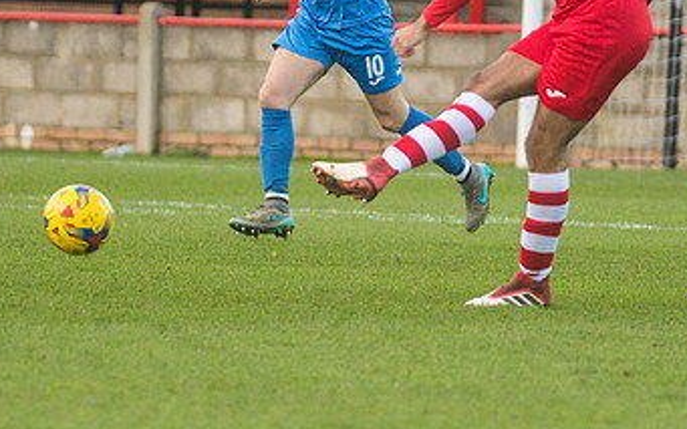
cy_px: 32
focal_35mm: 641
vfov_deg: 2.0
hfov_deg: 3.3
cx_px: 374
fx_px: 11999
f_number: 2.8
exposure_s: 1/2000
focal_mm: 195
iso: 2000
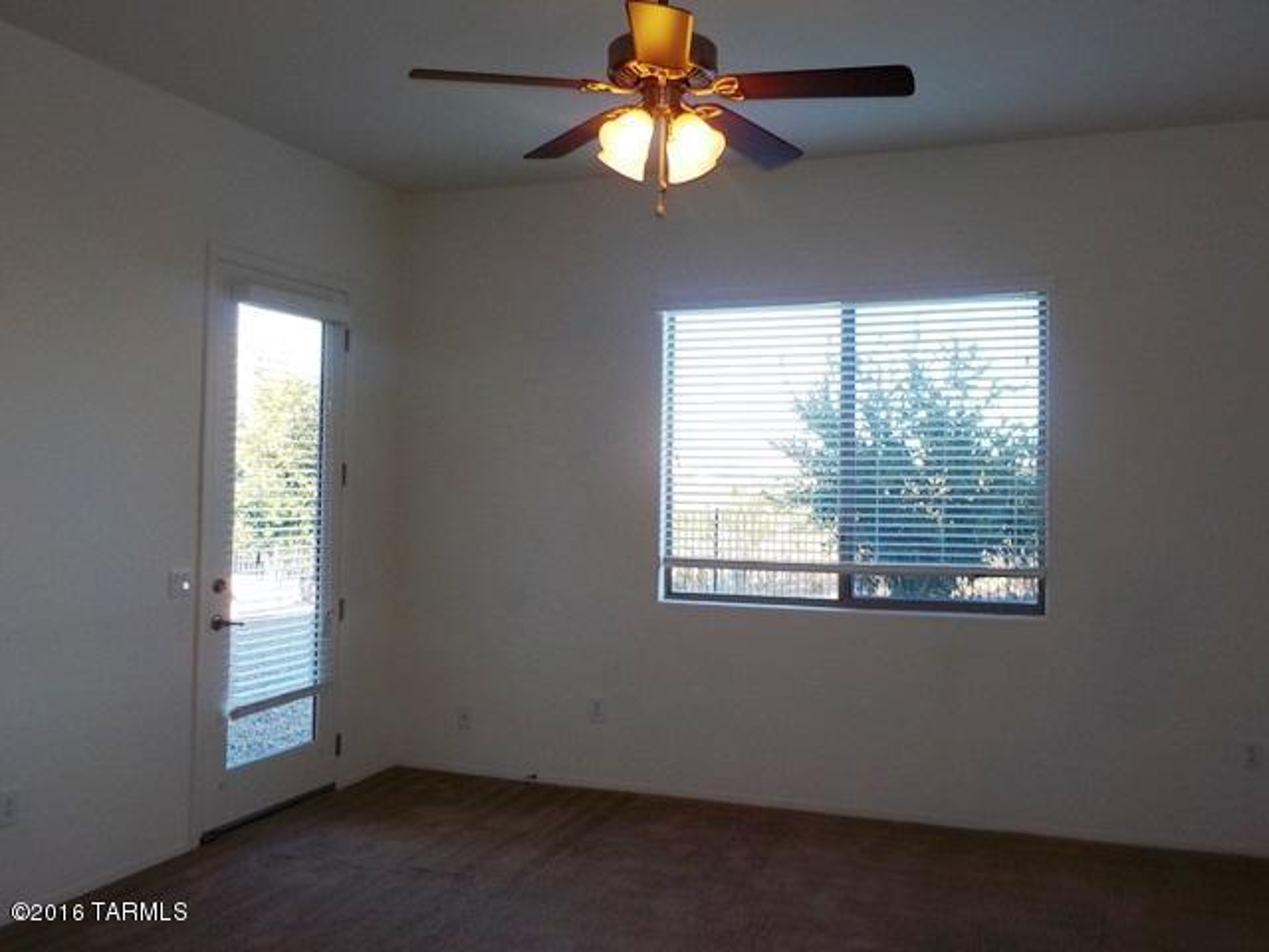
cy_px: 476
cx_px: 634
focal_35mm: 30
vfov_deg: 46.8
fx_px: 1100
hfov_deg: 60.0
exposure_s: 1/60
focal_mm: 4.1
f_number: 3.3
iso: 125
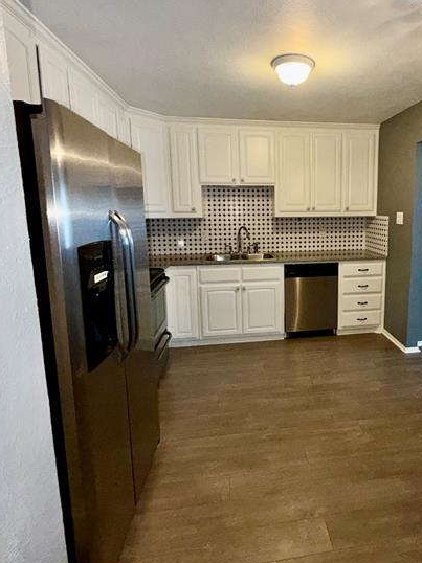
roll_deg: +0.2
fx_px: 325
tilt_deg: -6.8
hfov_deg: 63.7
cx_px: 292
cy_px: 250
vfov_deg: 81.5
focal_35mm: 20
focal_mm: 2.22
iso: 125
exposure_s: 1/60
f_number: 2.2
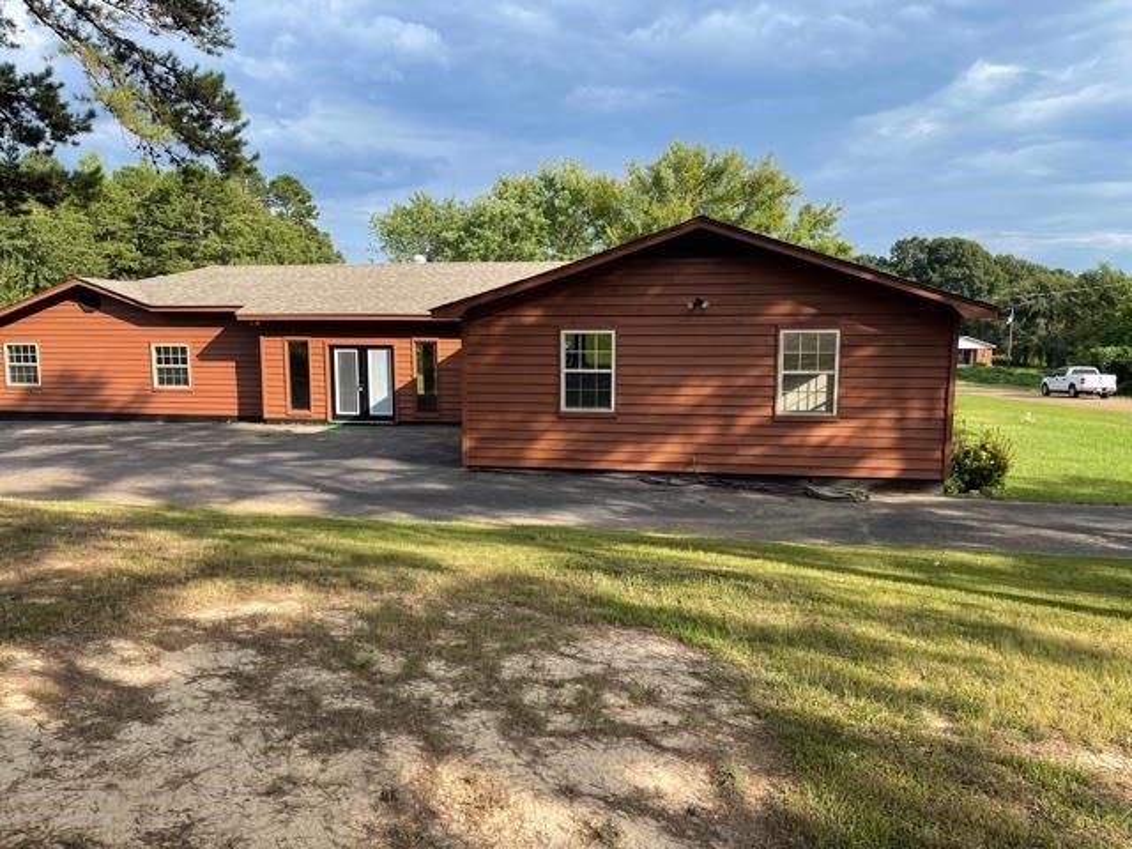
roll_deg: +0.1
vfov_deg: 53.1
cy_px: 424
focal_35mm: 26
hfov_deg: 67.3
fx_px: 850
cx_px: 566
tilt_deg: -8.6
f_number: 1.6
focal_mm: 5.1
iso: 32
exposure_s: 1/1323
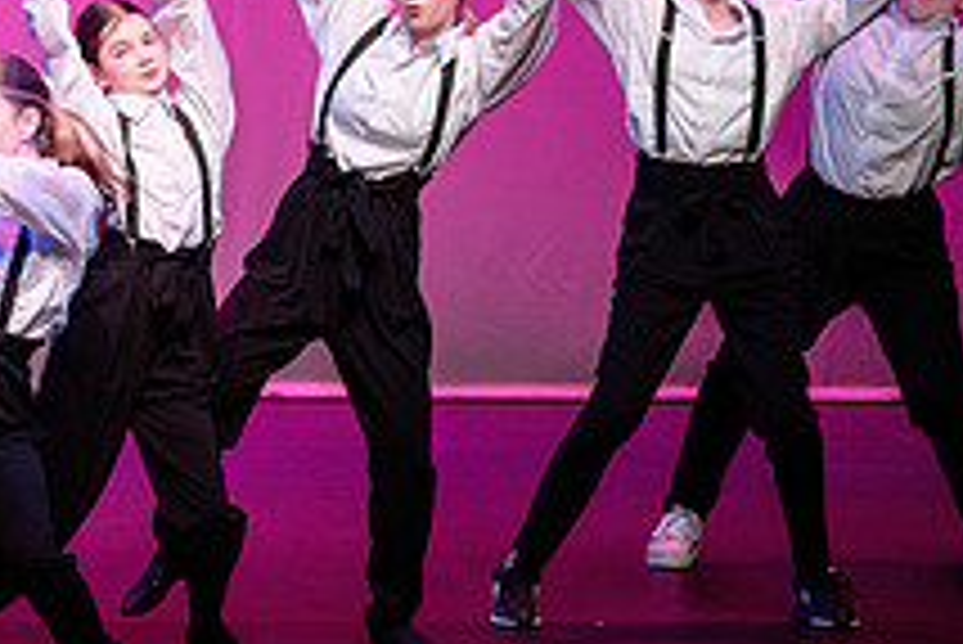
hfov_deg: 6.3
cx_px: -220
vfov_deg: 4.3
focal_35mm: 323
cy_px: 56
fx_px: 8646
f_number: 2.8
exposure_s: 1/500
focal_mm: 105
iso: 800
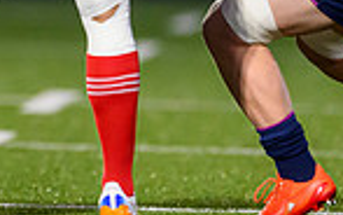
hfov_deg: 1.1
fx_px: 18245
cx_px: -41
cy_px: -318
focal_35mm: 1951
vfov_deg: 0.7
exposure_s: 1/1250
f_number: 3.2
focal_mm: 400
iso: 4000
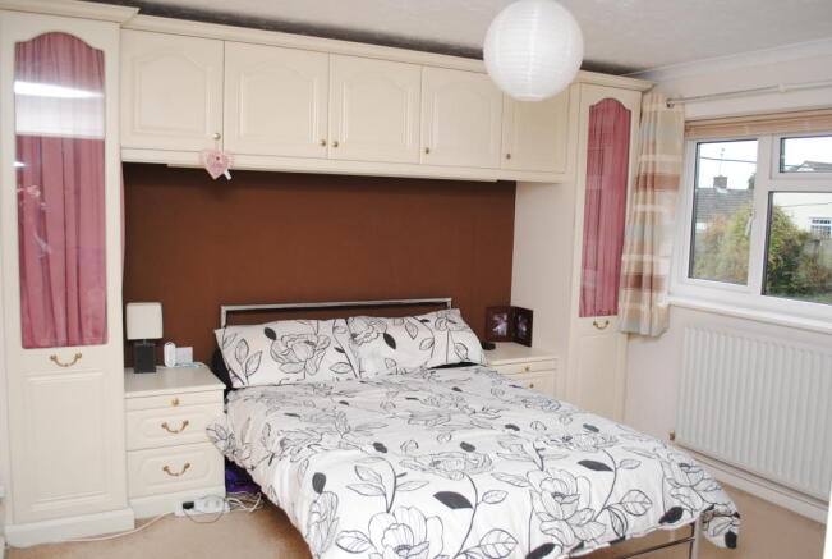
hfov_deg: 61.8
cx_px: 416
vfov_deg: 43.8
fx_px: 695
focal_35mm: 30
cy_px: 280
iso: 200
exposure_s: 1/60
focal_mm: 20
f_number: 4
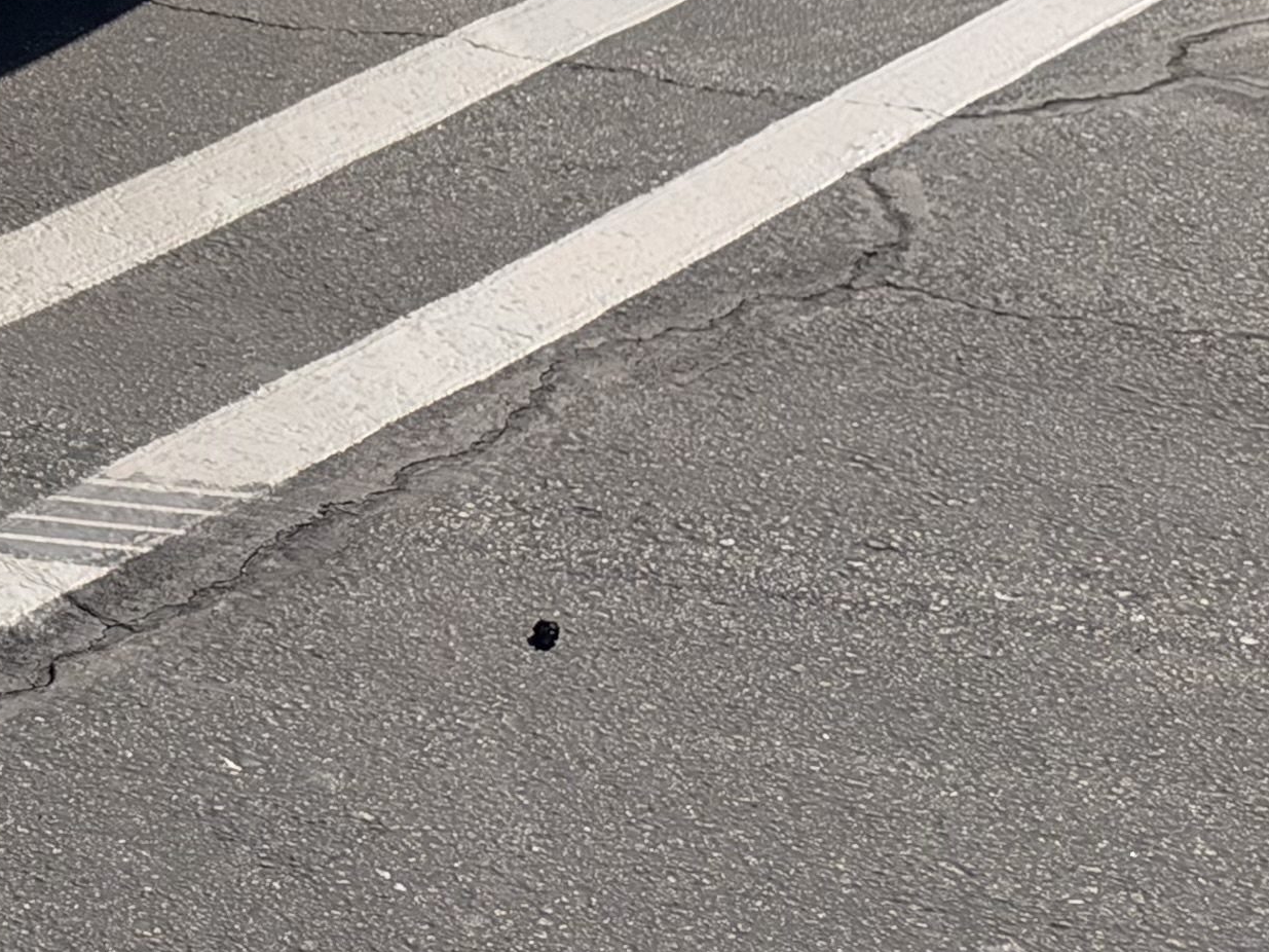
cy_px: -626
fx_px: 4069
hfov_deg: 14.4
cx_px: -1338
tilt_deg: -8.9
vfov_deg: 12.4
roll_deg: +1.7
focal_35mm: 111
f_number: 1.48
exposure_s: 1/7143
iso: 64
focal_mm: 6.93
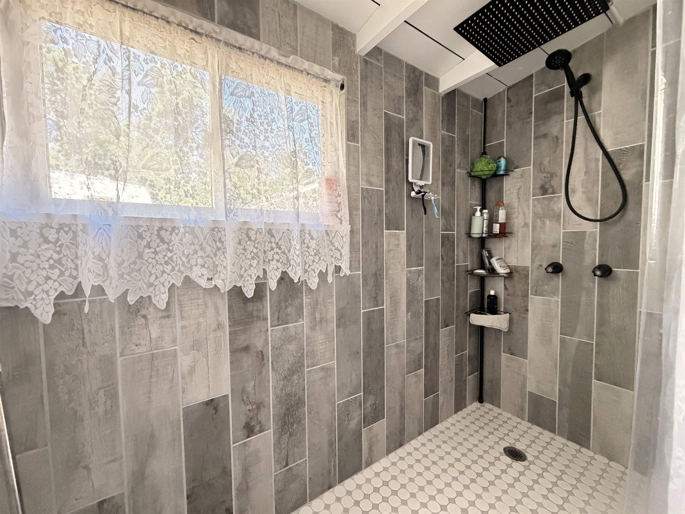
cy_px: 257
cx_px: 342
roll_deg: +1.1
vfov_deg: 85.7
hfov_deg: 102.1
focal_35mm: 14
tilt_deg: -2.1
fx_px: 277
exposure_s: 1/60
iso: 800
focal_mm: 2.22
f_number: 2.2
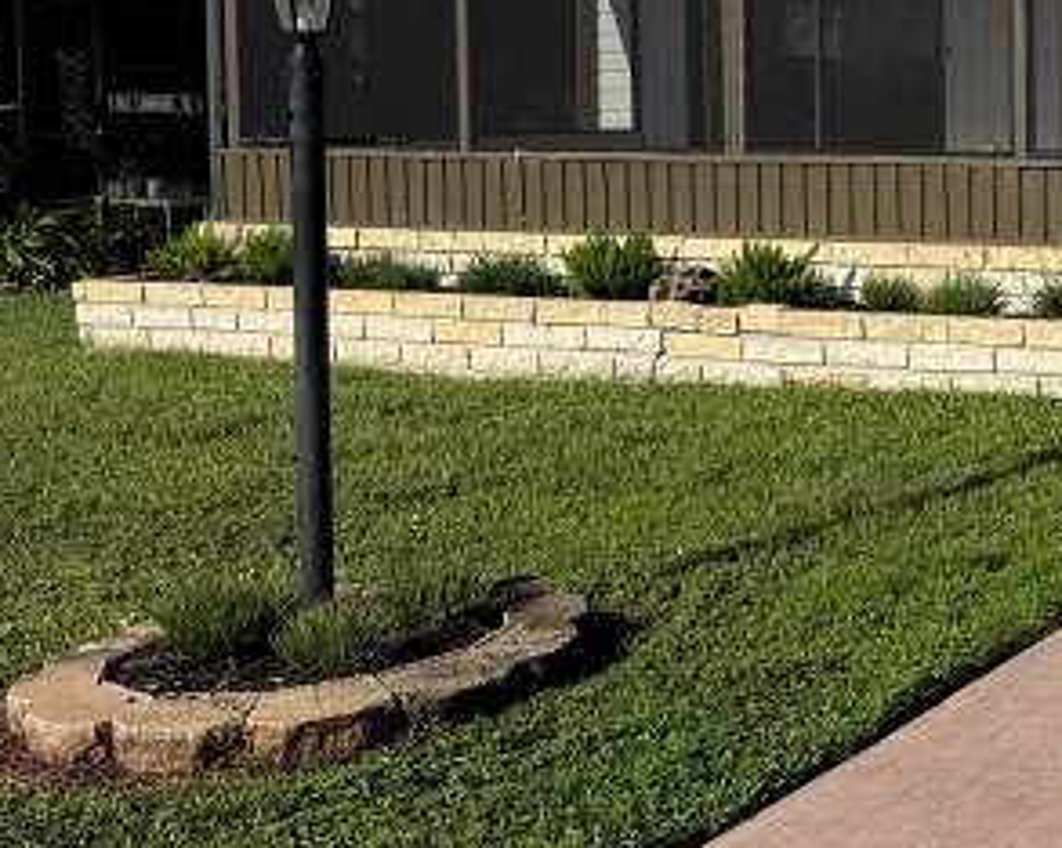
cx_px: 1366
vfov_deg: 23.4
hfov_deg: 25.6
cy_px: 149
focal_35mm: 64
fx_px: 2010
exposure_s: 1/8130
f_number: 1.78
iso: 80
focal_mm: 6.76
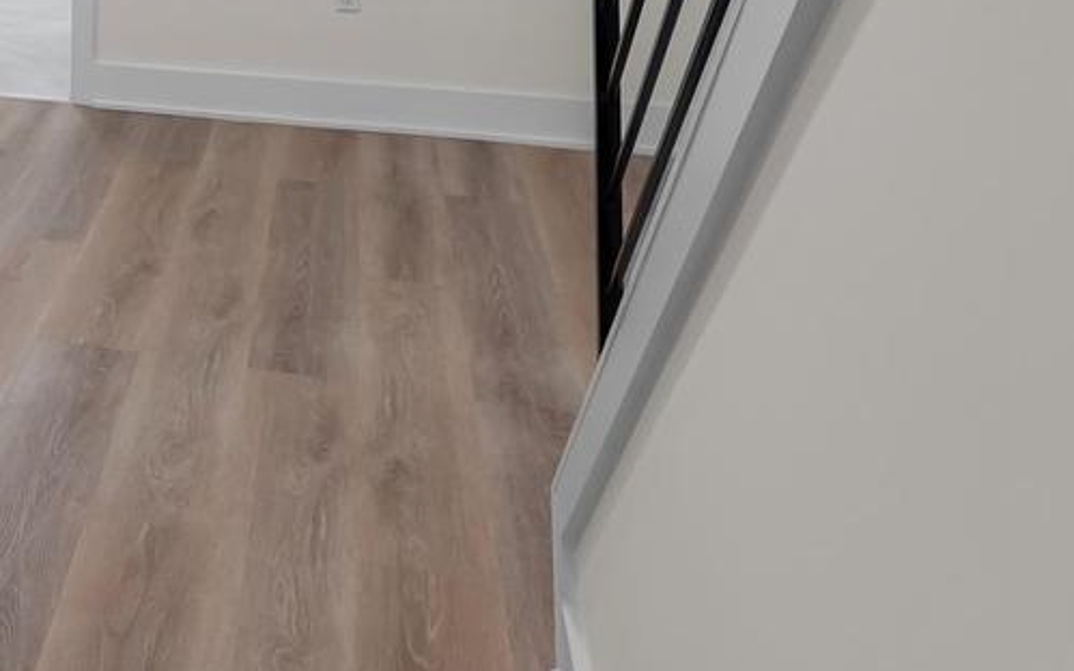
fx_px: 1551
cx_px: -121
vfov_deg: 21.4
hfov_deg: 33.2
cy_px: -268
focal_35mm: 53
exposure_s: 1/6
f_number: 8
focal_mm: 18
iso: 100
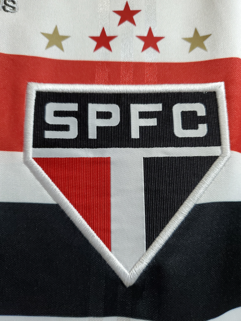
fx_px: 241
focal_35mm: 26
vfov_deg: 67.3
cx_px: 120
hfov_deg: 53.1
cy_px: 160
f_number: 1.5
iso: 320
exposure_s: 1/50
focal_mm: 4.3
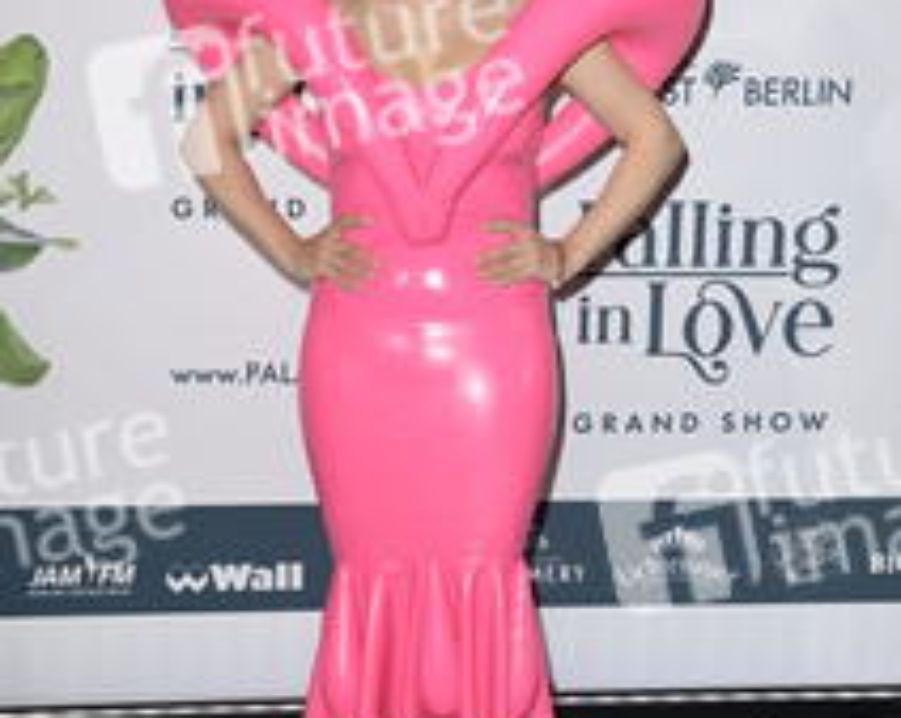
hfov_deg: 24.5
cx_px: 429
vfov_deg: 19.6
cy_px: 302
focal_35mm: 78
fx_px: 2077
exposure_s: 1/250
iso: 640
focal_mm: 44
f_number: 5.6
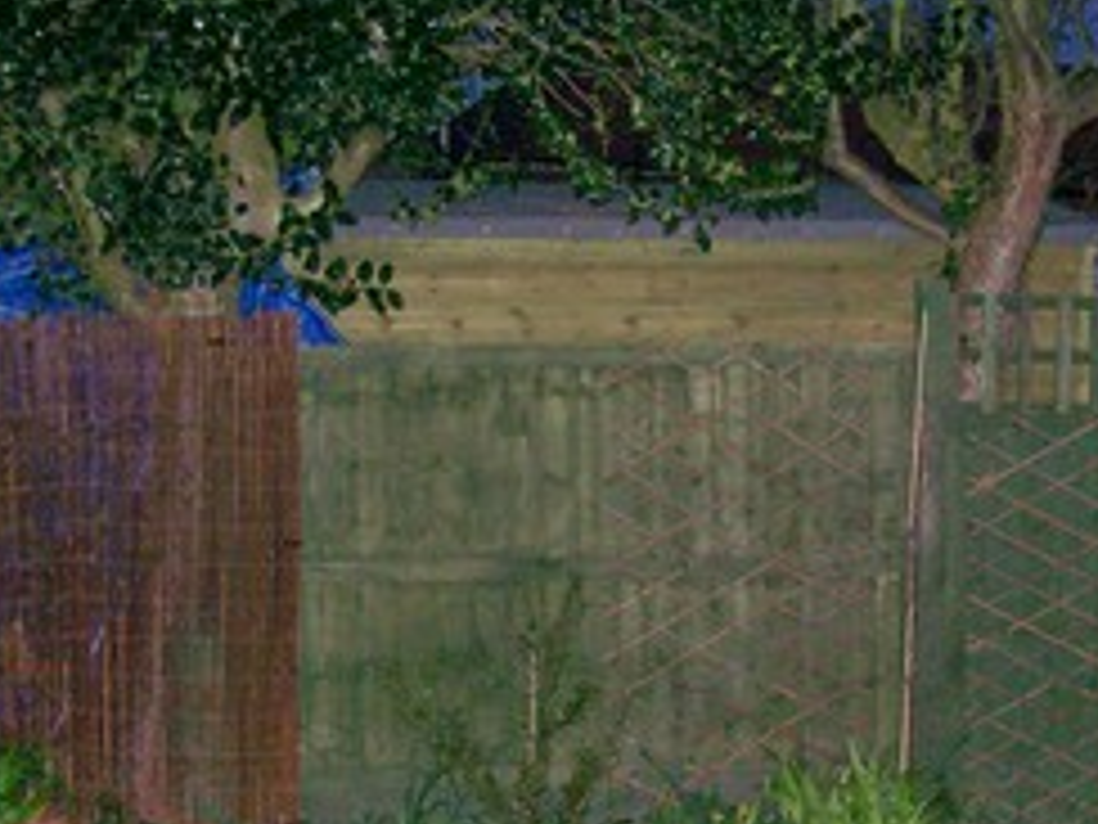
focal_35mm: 65
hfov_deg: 29.5
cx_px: 778
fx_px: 2062
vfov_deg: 22.2
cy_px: 711
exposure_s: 1/64
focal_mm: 6
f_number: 2.7
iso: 140
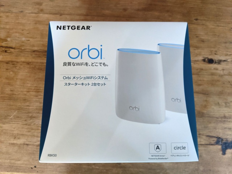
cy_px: 87
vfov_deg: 51.4
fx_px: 181
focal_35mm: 27
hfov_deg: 65.3
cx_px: 116
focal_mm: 4.44
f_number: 1.8
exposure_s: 1/55.7
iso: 530
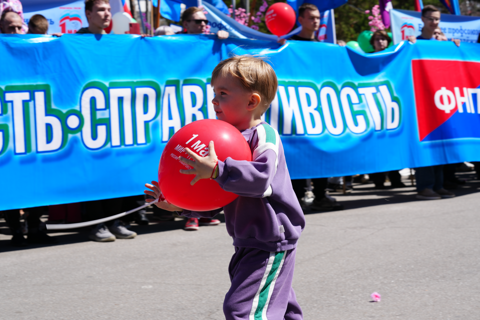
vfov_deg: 19.5
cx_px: 240
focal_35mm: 70
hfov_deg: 28.8
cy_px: 160
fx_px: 933
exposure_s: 1/160
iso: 100
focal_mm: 70
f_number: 9
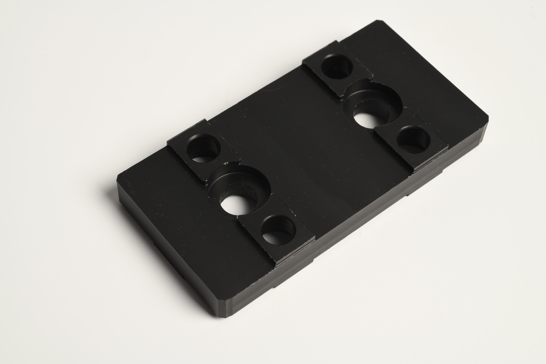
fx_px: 910
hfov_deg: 33.4
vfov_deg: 22.6
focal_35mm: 60
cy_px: 182
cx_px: 273
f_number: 18
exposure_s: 1/80
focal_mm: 60
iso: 400
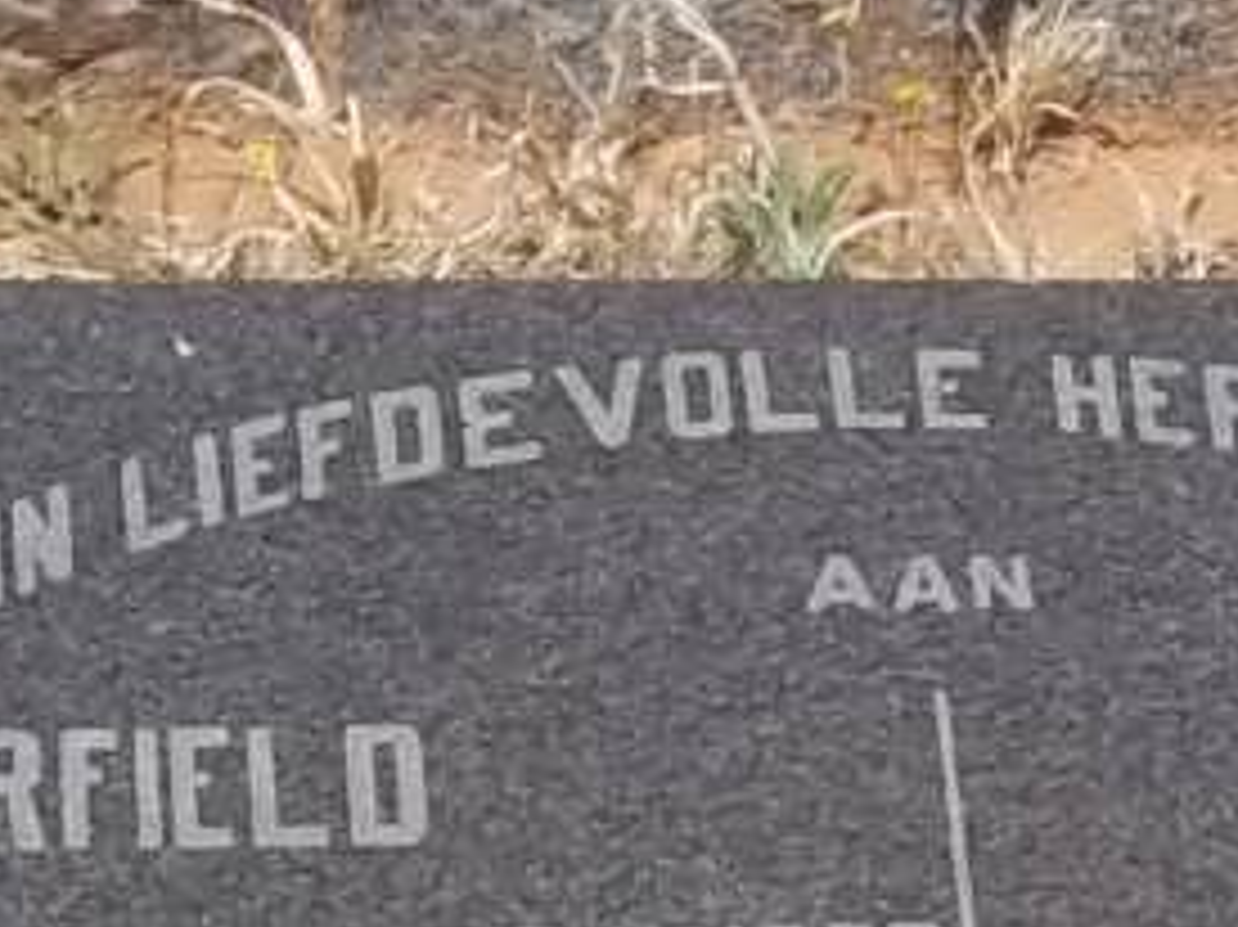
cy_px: 1516
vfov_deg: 6.7
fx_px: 7793
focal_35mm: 218
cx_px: 995
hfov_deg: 9.1
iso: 80
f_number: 7
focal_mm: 8.8
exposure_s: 1/320
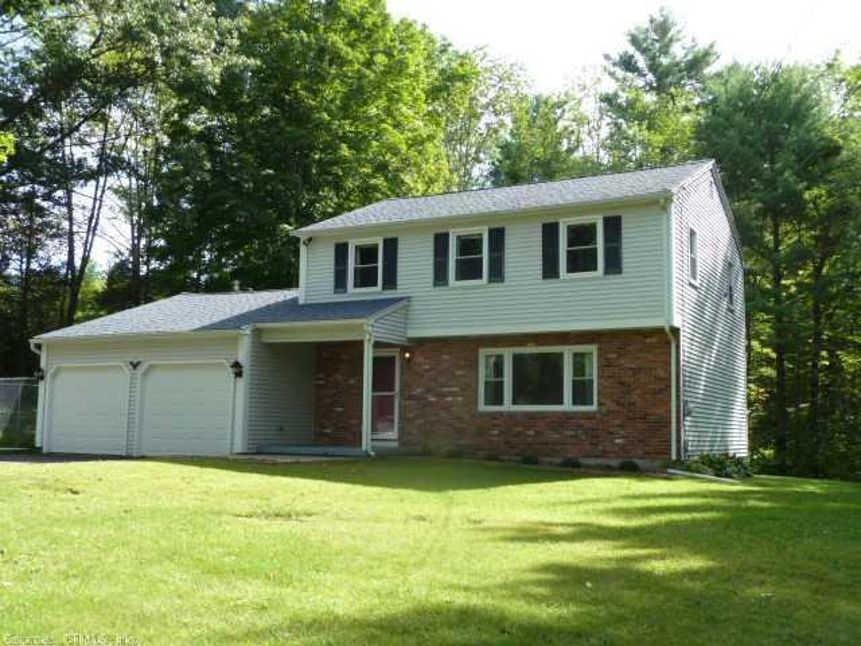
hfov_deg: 50.1
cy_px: 323
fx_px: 920
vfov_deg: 38.7
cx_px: 430
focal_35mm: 37
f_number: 4
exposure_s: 1/125
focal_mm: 6.1
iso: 80
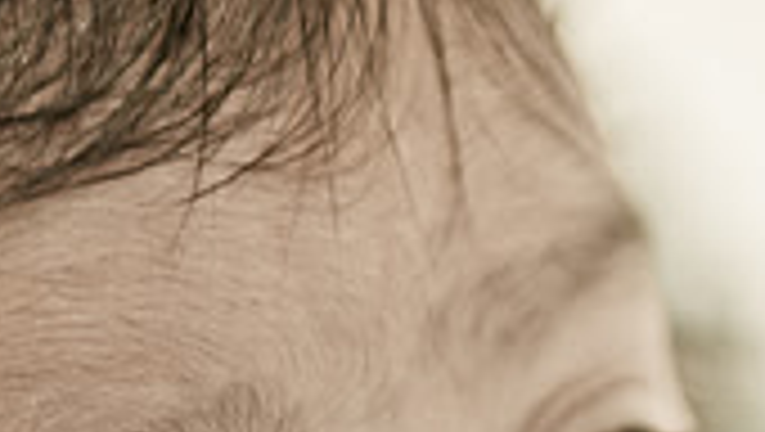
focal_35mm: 375
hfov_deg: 5.7
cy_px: 781
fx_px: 7614
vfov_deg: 3.2
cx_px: 693
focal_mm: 70
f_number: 2.8
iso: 100
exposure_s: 1/100
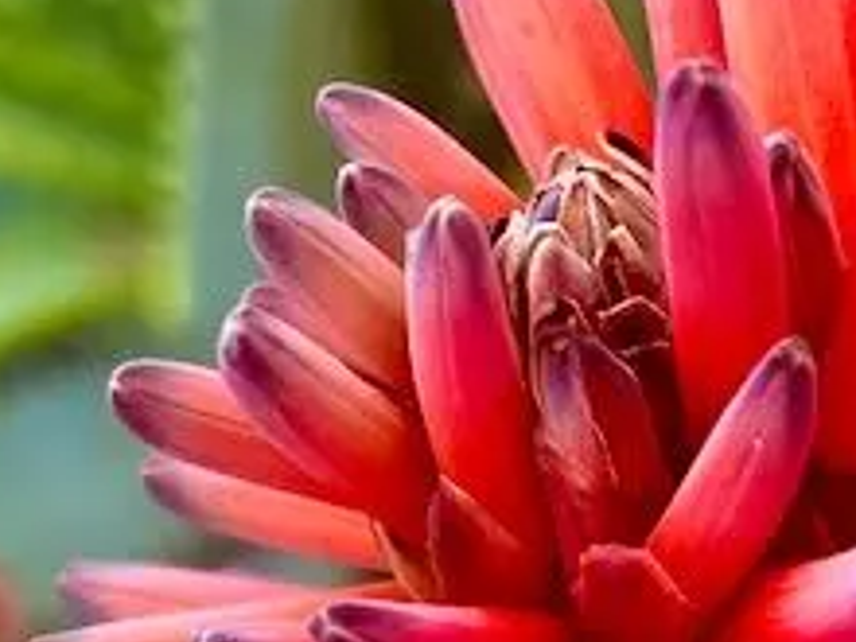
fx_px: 2992
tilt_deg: -48.2
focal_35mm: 121
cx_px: 860
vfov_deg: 11.5
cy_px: 1097
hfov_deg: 16.0
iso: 32
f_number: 1.6
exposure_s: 1/318
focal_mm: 4.2
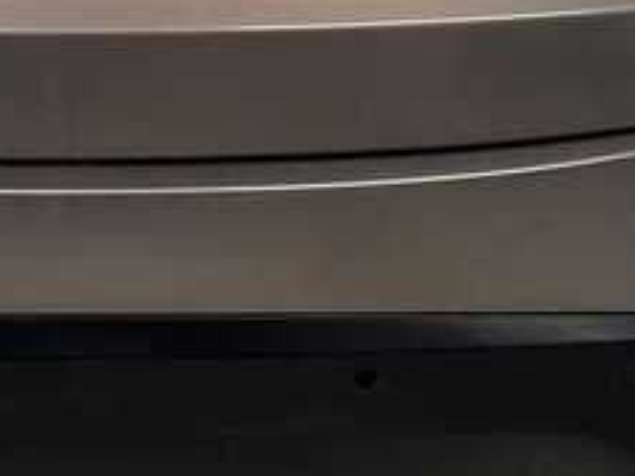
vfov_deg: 8.1
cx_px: 65
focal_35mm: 181
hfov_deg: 10.9
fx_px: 3320
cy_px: -169
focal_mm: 6.86
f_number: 1.78
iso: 160
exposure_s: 1/100
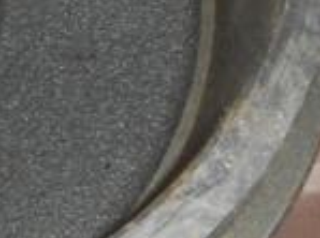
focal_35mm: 140
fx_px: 1291
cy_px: -28
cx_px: -213
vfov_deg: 10.4
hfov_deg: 13.1
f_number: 3.5
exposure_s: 1/25
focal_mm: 4.6
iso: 80
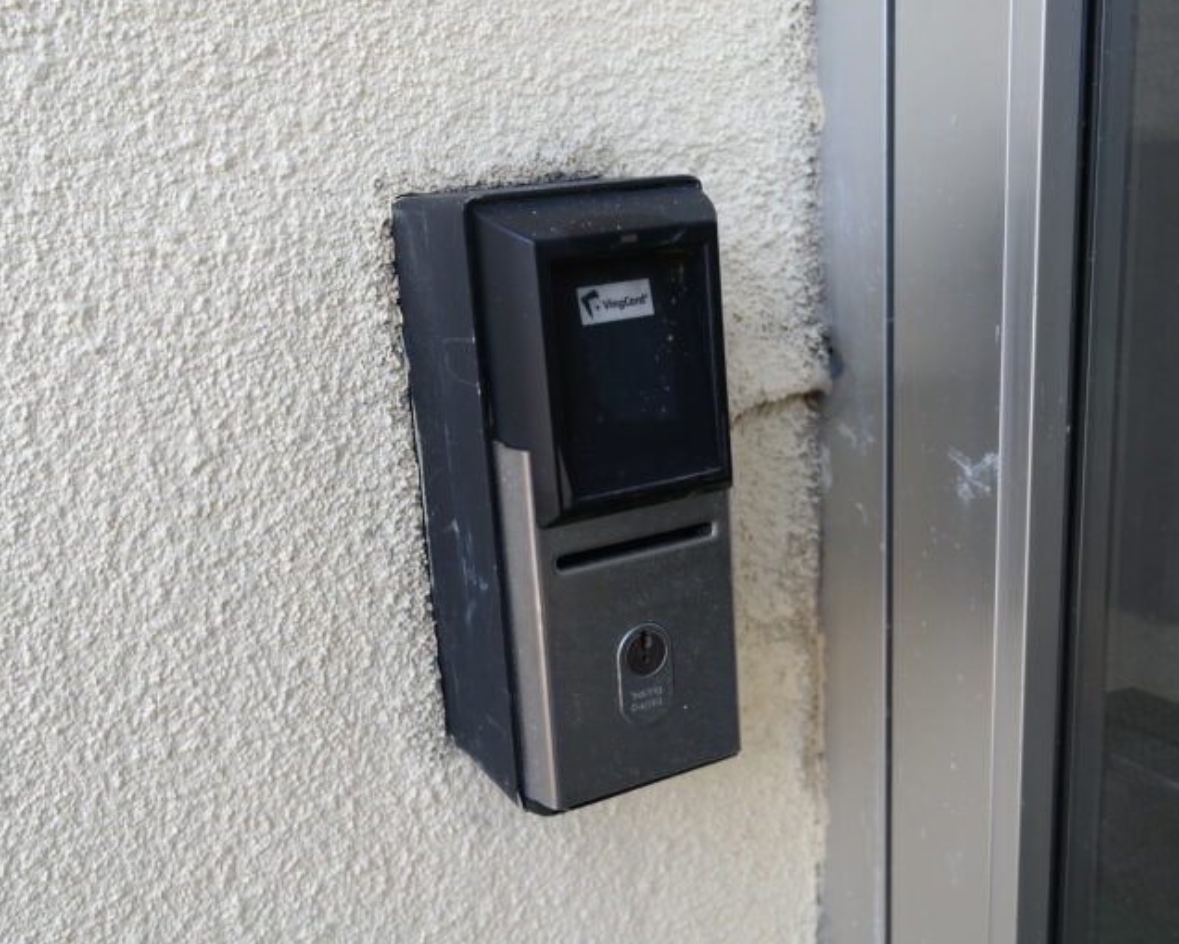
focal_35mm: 34
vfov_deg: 43.4
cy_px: 471
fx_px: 1187
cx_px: 536
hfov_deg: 52.8
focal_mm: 20
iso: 100
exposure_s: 1/100
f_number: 3.5
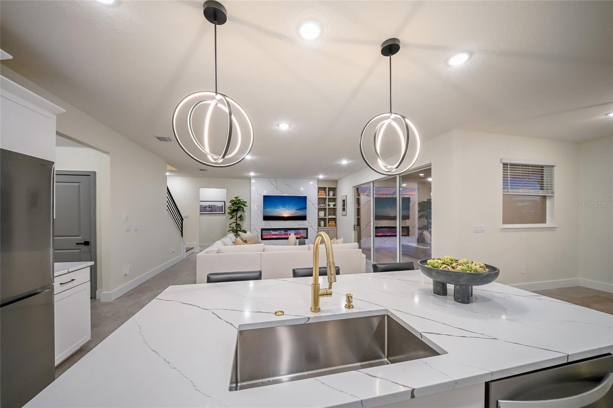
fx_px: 204
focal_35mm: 12
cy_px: 204
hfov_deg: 112.6
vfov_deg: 90.0
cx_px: 306
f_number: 8
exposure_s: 1/20
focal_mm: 12
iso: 800
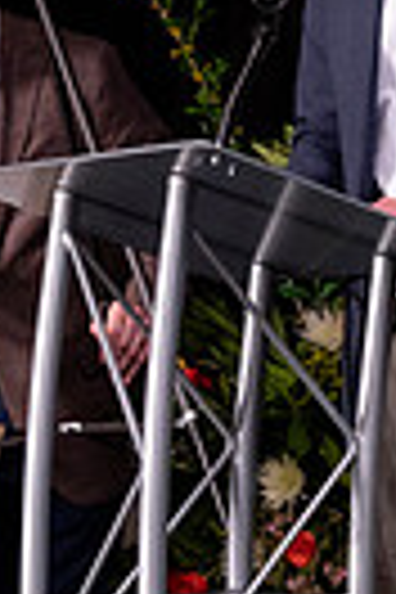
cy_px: 410
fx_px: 3927
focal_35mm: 238
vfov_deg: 8.6
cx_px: 349
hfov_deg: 5.8
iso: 6400
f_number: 5.6
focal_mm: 70
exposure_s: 1/125
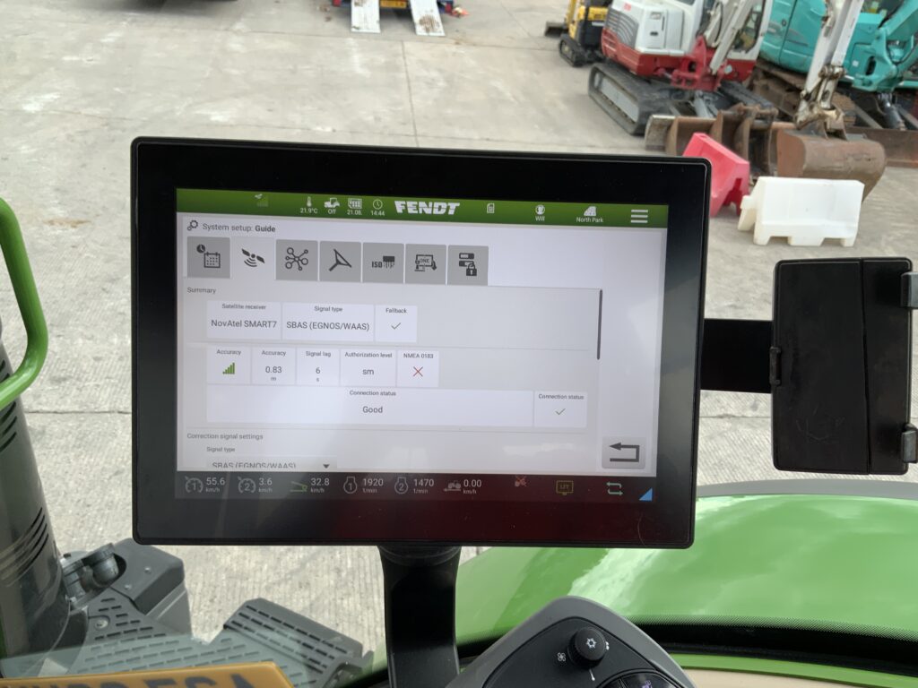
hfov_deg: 61.7
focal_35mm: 29
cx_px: 459
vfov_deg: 48.2
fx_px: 769
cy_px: 344
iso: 16
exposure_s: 1/261
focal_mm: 3
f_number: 1.8
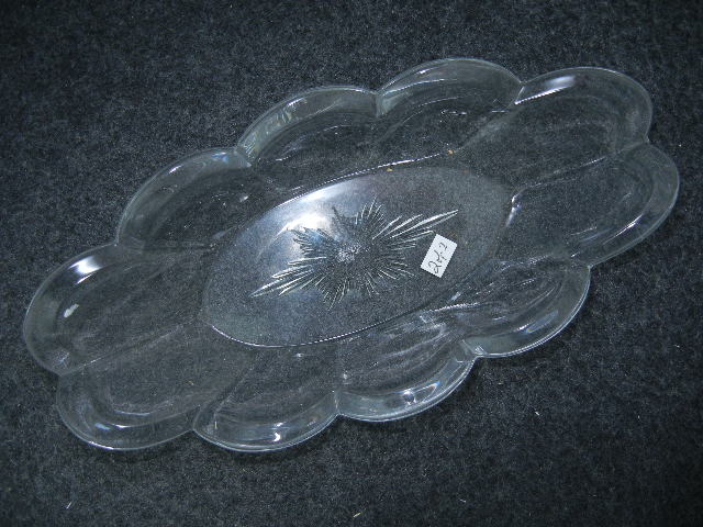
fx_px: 609
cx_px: 352
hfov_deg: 60.0
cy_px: 264
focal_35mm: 30
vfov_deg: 46.8
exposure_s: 1/30
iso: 286
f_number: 3.5
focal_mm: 5.4
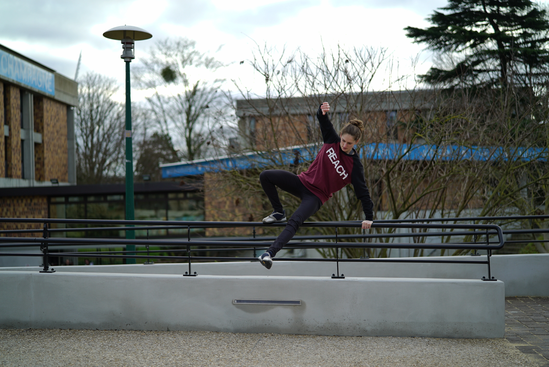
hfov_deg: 39.6
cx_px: 274
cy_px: 184
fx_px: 763
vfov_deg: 27.0
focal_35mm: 50
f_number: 1.4
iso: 64
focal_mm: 50
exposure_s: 1/1000
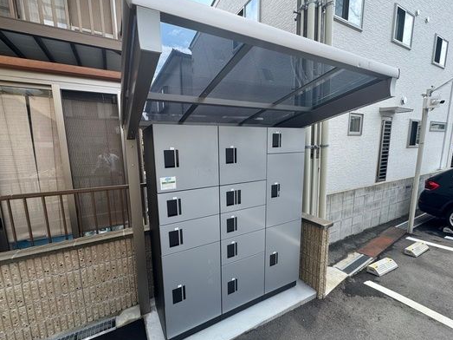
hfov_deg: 98.1
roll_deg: +0.7
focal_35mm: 15
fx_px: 196
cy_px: 178
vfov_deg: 81.7
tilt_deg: -8.6
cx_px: 214
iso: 40
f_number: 2.2
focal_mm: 2.22
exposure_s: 1/462
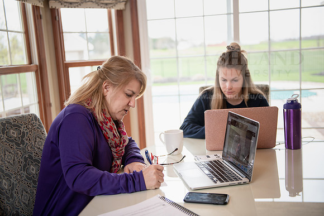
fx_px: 378
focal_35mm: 42
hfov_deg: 46.4
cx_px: 162
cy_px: 108
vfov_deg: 31.9
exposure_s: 1/250
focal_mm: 42
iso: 500
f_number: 2.8
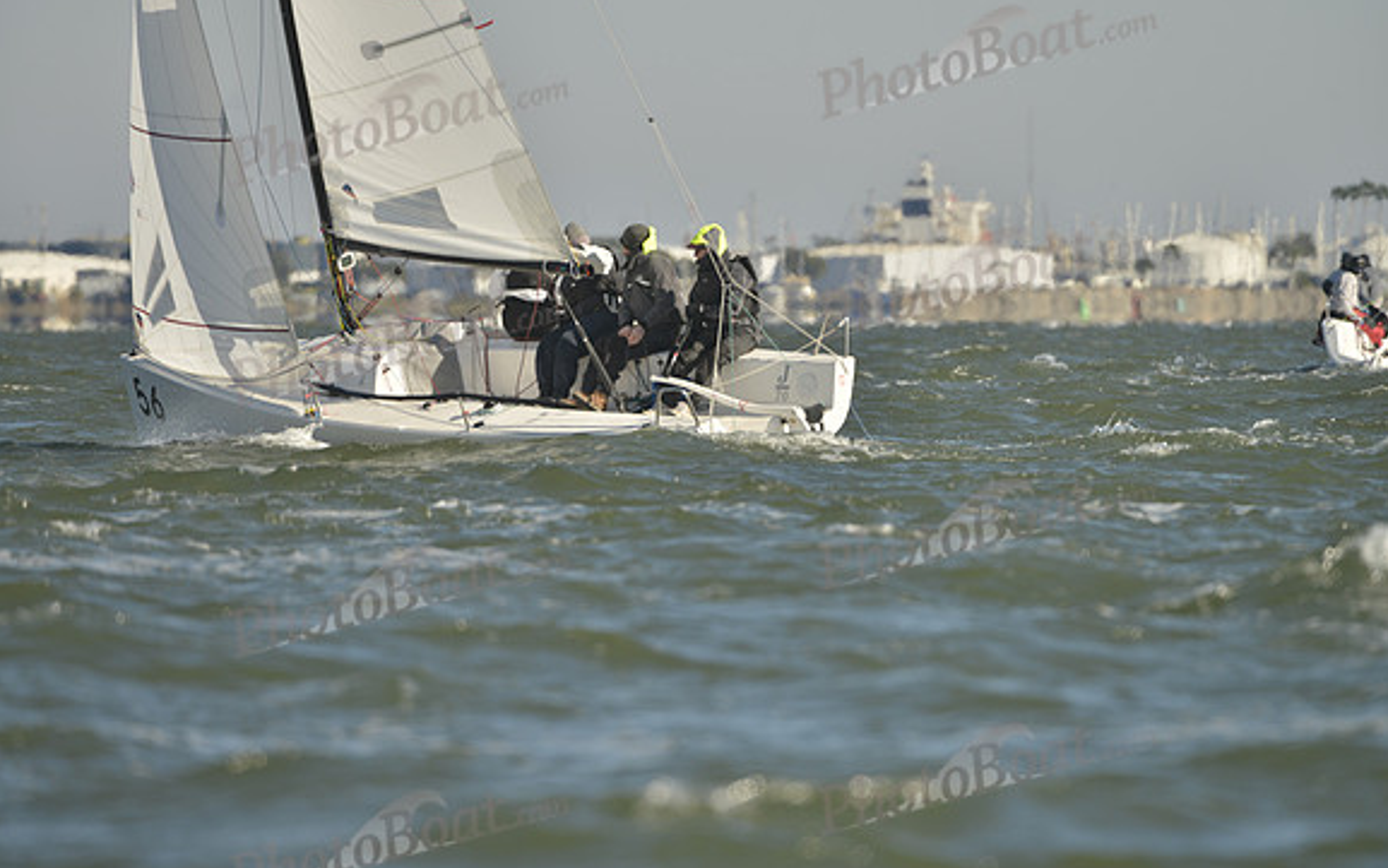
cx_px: 695
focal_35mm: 410
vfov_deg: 3.2
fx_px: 15514
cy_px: 436
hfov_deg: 5.1
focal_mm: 400
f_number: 5.6
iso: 200
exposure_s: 1/1250
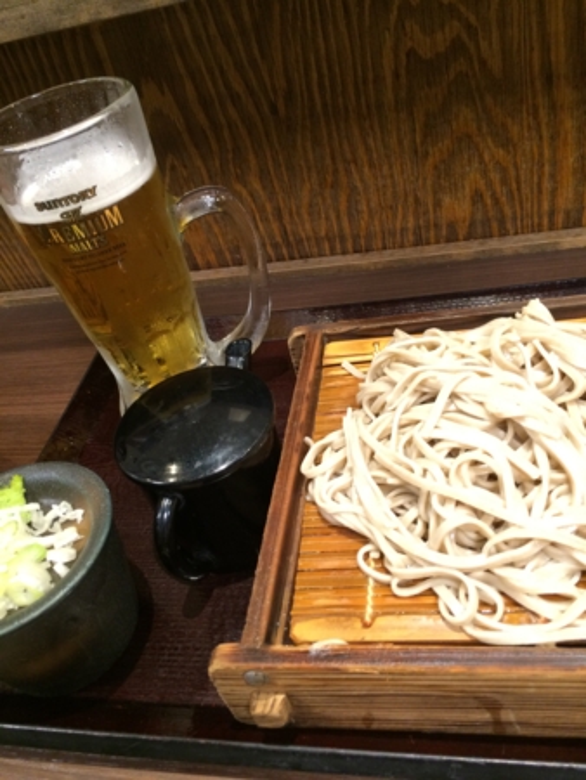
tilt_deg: -39.8
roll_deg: +20.5
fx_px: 654
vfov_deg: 61.6
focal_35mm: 29
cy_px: 390
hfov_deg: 48.3
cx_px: 293
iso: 200
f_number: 2.2
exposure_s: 1/33
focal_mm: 4.15
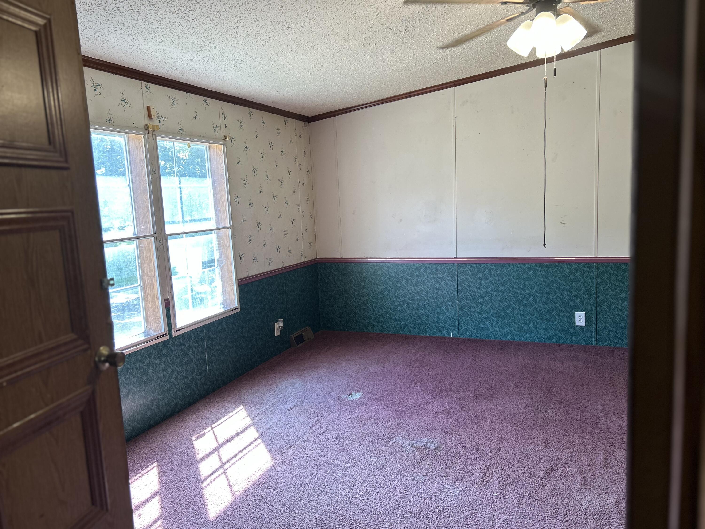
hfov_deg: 67.3
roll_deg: +2.7
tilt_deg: -8.2
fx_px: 530
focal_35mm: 26
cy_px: 264
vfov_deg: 53.1
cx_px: 352
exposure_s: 1/120
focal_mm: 5.7
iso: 80
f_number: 1.5
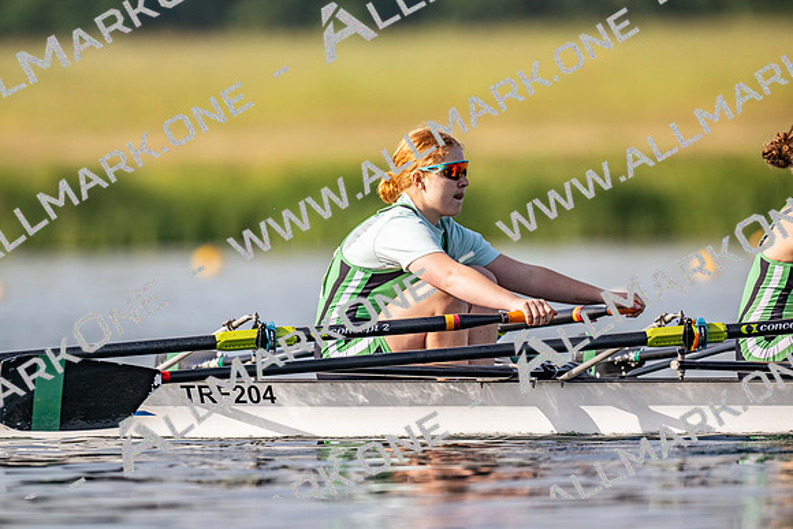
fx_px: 13219
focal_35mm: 600
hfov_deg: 3.4
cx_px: 396
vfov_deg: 2.3
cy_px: 264
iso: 220
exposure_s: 1/2500
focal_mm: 600
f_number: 5
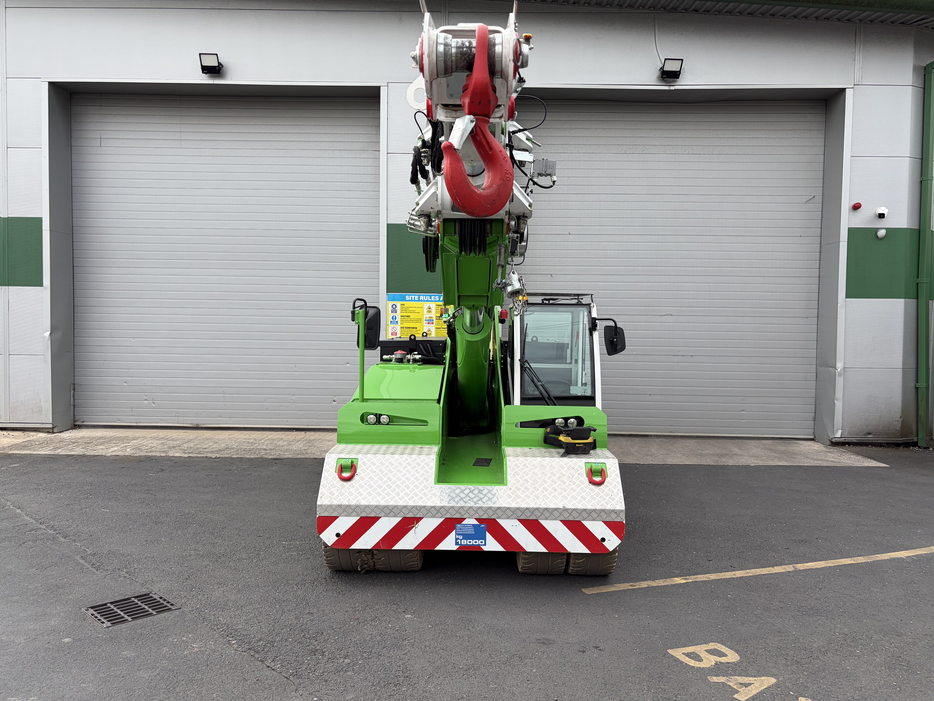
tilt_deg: -1.3
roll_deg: -1.1
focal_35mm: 27
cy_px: 345
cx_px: 468
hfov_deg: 65.3
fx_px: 729
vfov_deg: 51.4
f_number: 1.6
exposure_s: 1/907
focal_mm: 5.96
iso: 50
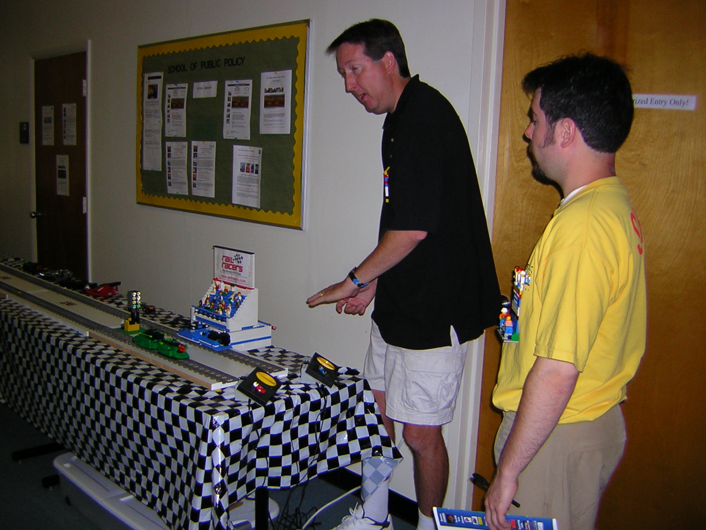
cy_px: 265
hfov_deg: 51.4
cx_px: 353
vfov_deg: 39.7
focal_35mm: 36
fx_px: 734
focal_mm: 4.7
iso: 51
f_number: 2.6
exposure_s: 1/60.1
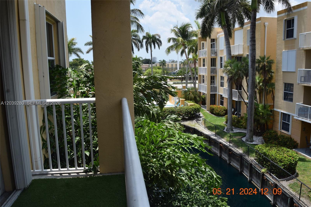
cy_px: 104
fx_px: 233
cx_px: 156
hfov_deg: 67.4
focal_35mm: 27
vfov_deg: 47.9
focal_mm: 18
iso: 200
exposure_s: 1/320
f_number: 9
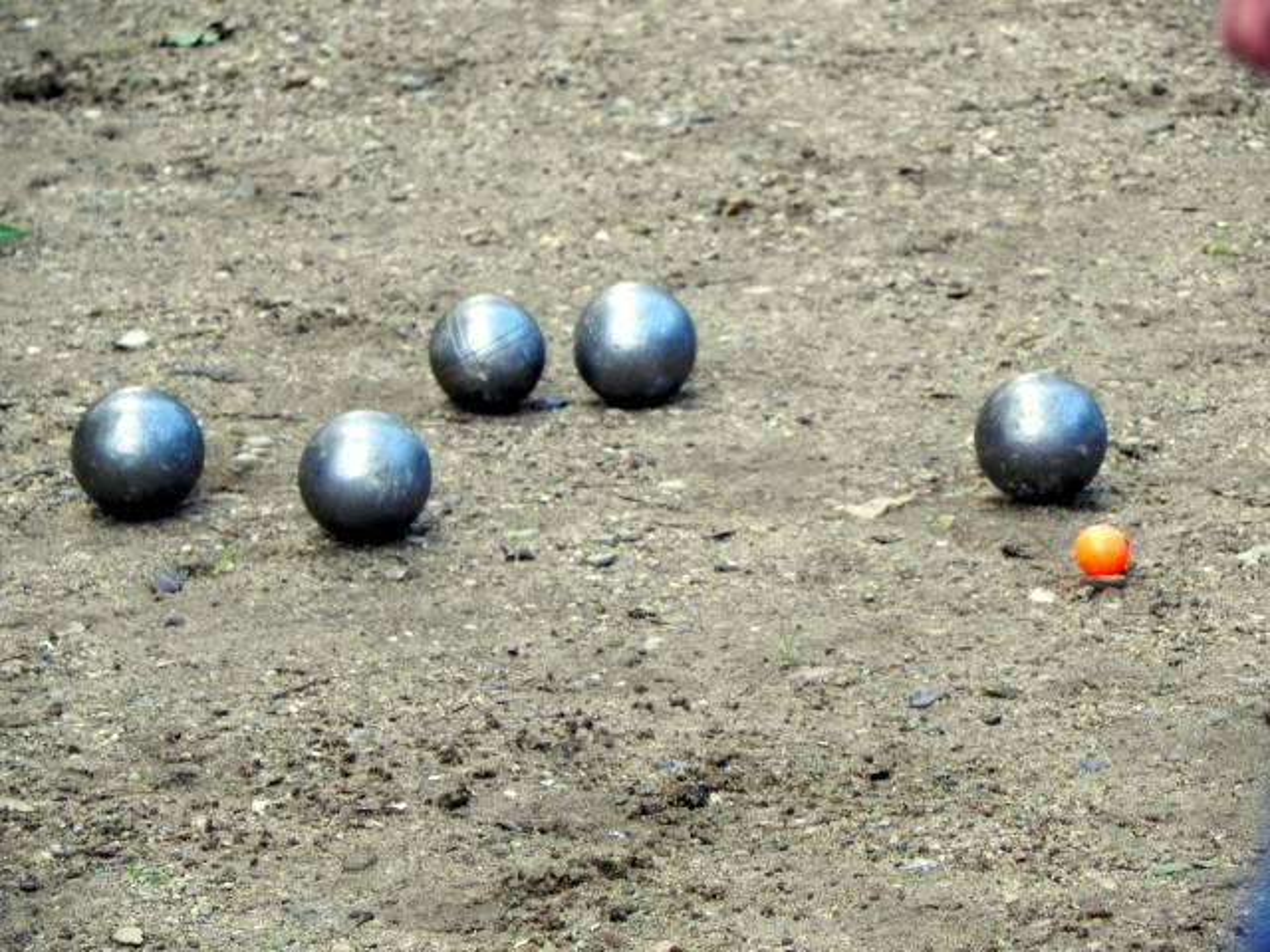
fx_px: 10676
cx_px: 635
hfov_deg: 6.8
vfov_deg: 5.1
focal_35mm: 291
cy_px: 476
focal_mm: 51.8
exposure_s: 1/61.7
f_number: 4.5
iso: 160
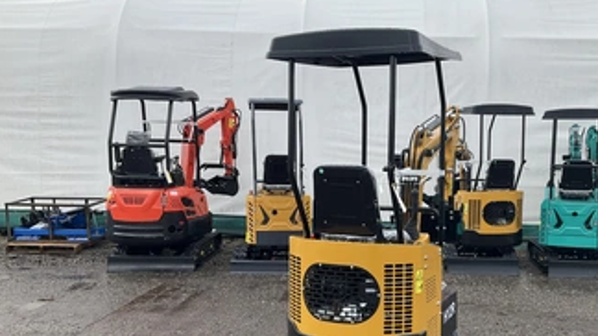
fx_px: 618
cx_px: 367
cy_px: 234
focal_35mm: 39
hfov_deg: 51.2
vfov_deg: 30.1
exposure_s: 1/1055
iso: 25
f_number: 1.8
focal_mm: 3
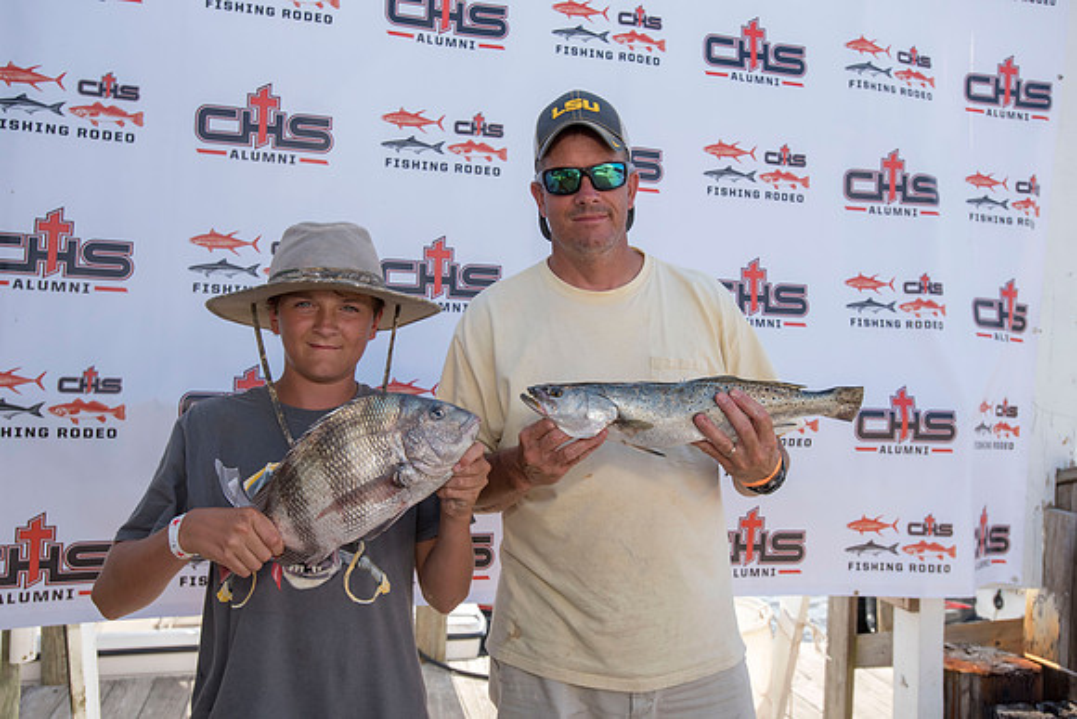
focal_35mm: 30
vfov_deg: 43.6
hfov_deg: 61.9
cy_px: 360
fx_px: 898
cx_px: 538
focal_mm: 30
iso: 500
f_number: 6.3
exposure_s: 1/1000
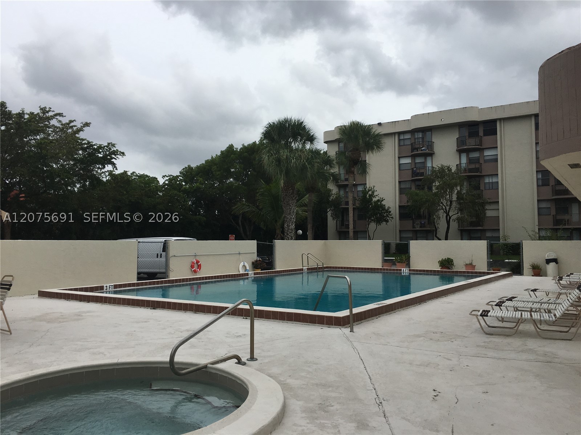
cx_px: 290
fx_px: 487
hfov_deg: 61.7
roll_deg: -0.1
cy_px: 218
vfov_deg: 48.2
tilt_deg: +4.3
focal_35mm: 29
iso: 25
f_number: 2.2
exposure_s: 1/1709
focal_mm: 4.15
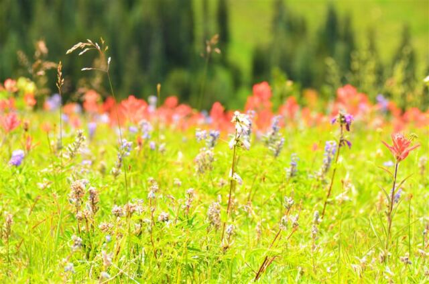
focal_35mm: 300
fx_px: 3565
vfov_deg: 4.6
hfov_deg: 6.9
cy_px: 142
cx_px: 214
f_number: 11
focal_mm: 200
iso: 200
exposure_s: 1/125
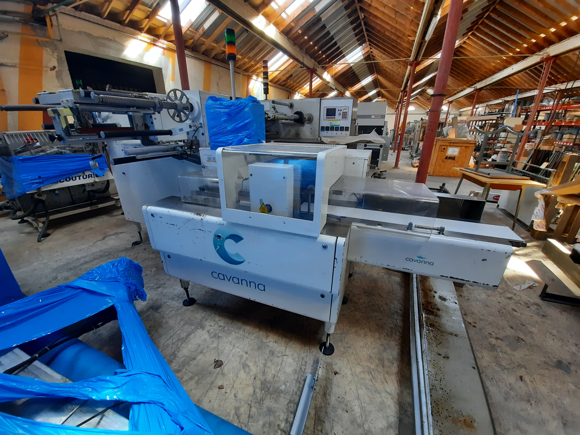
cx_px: 290
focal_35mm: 13
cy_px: 218
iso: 200
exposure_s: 1/50
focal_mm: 1.74
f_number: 2.2
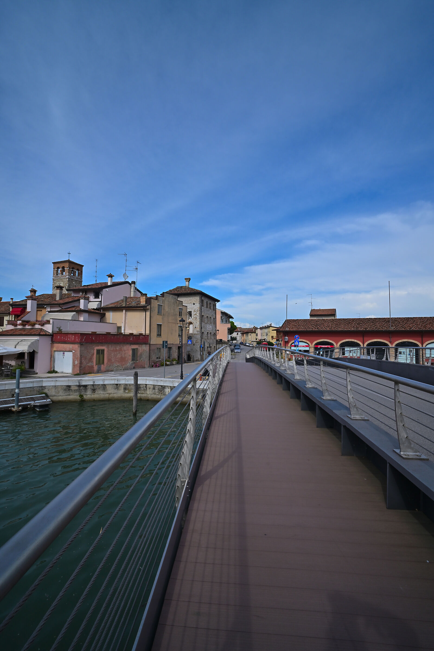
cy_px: 326
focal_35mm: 16
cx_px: 217
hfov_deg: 73.7
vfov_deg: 96.7
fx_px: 289
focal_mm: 16
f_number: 18
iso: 200
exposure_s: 1/160
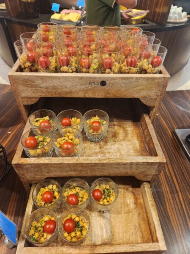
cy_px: 127
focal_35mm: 23
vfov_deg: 73.9
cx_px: 95
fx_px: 168
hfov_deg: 58.9
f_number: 1.8
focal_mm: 5.4
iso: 800
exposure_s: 1/100
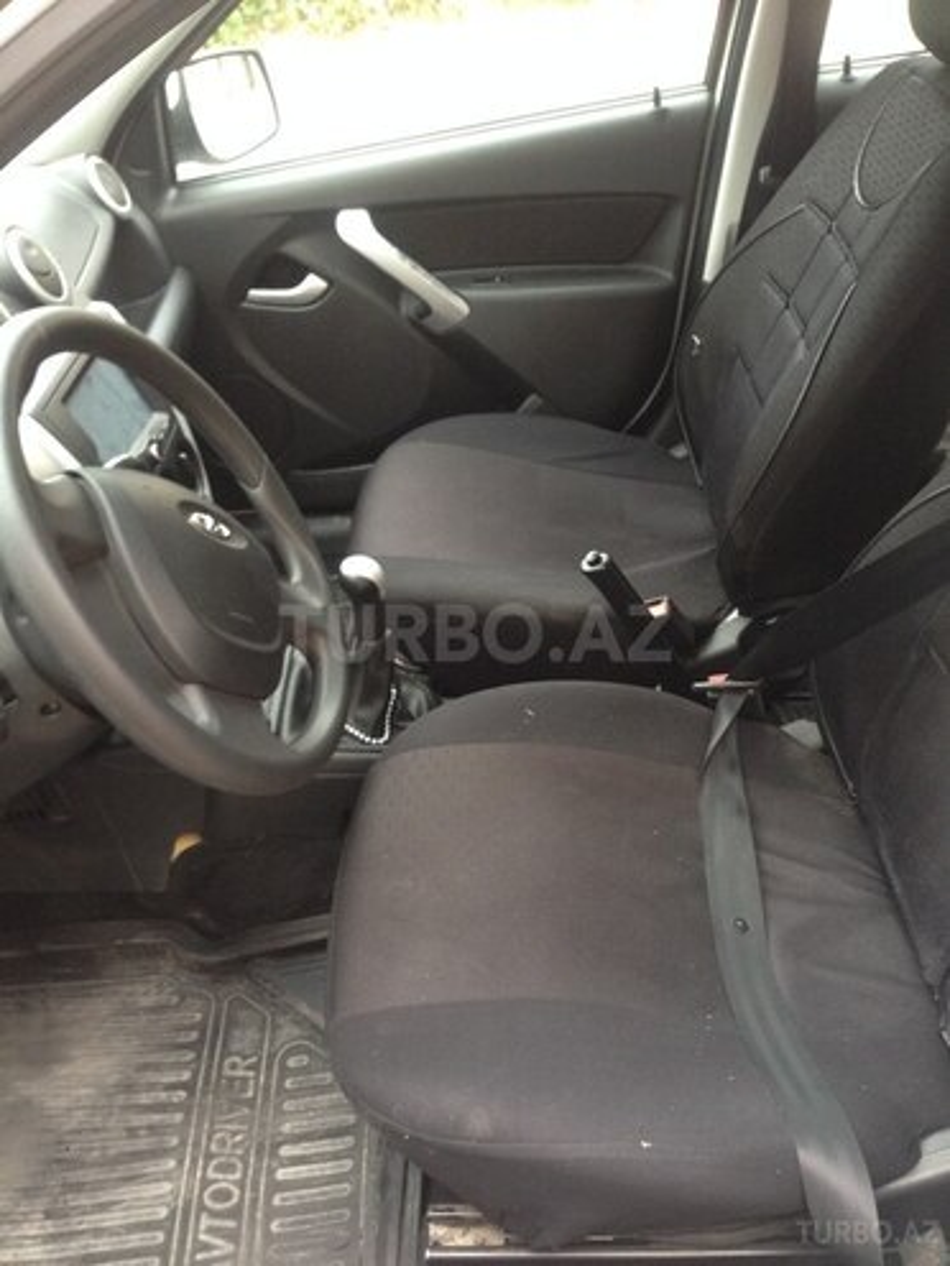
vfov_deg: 55.4
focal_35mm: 33
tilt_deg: -30.9
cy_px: 633
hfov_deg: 42.9
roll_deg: +8.0
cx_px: 475
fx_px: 1208
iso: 125
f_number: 2.4
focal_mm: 4.12
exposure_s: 1/20
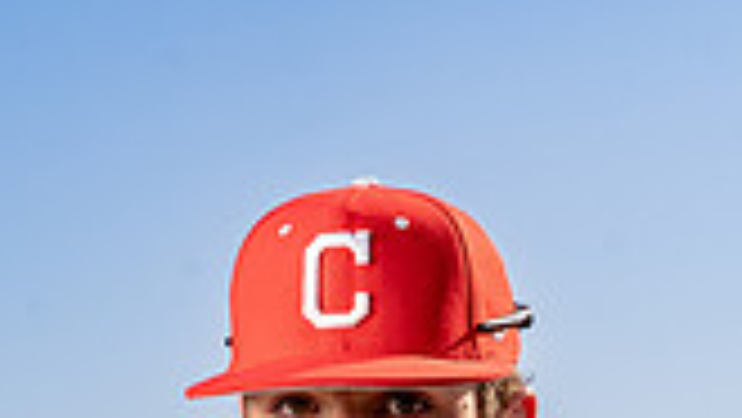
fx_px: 3602
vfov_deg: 6.3
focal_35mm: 183
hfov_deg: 11.8
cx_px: 378
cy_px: 1007
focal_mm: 64
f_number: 8
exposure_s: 1/250
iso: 100
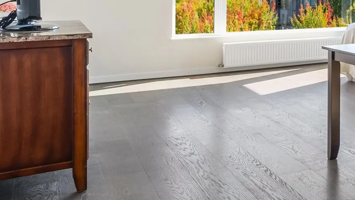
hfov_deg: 26.2
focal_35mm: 56
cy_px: -11
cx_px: 544
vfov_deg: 20.6
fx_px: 527
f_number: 6.3
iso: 640
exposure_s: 1/400
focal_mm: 15
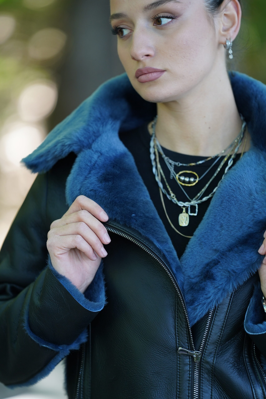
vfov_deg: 10.3
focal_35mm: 200
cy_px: 200
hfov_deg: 6.9
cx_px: 133
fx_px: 2216
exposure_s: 1/320
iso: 500
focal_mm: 200
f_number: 2.8
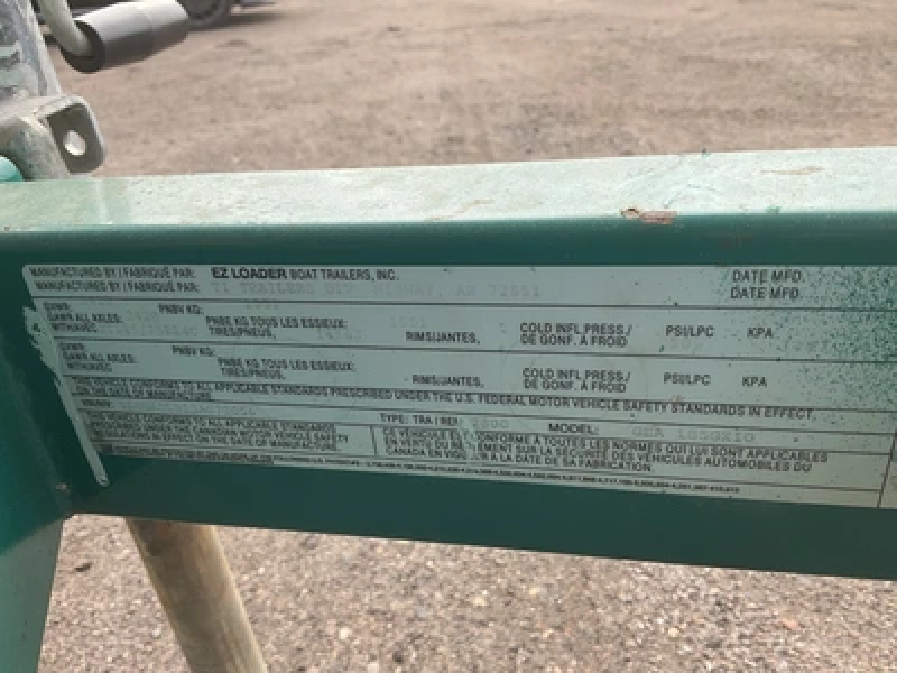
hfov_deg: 61.7
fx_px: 751
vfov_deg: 48.2
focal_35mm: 29
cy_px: 336
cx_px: 448
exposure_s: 1/400
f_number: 1.8
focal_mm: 3
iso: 25
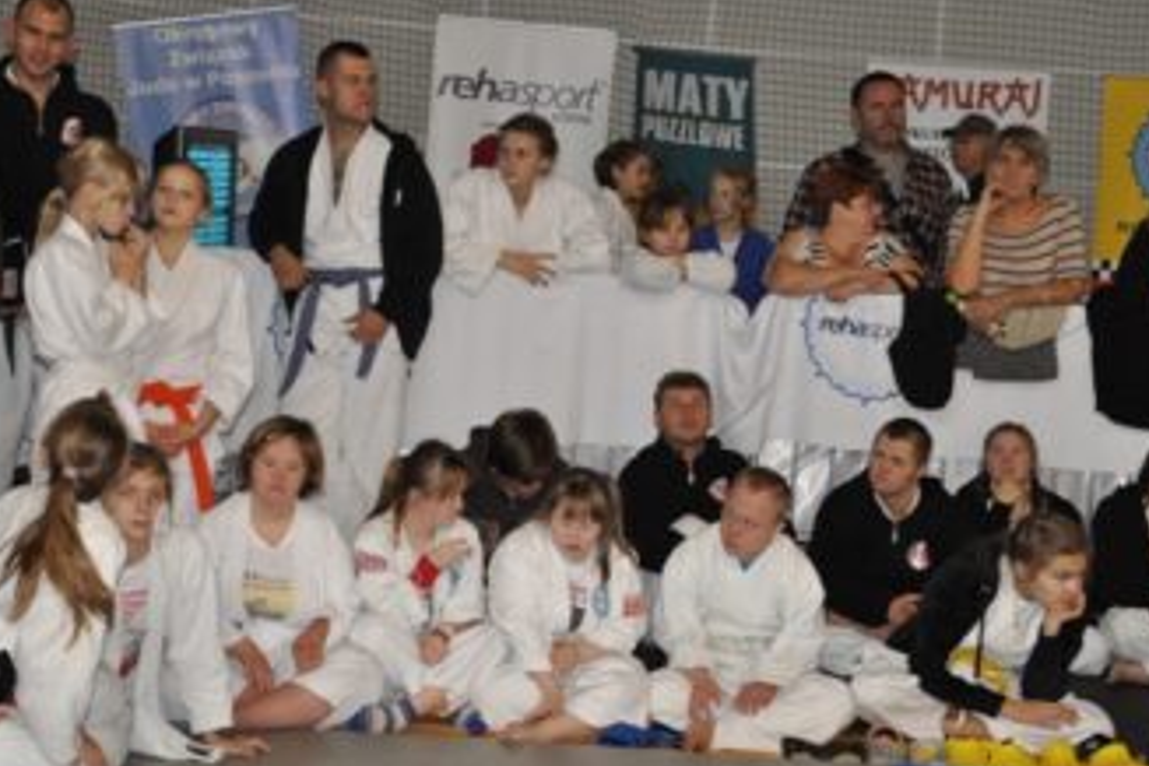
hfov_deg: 26.3
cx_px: 580
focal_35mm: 77
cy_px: 372
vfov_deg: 17.7
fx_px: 2457
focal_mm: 42
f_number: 5
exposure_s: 1/60
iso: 2000
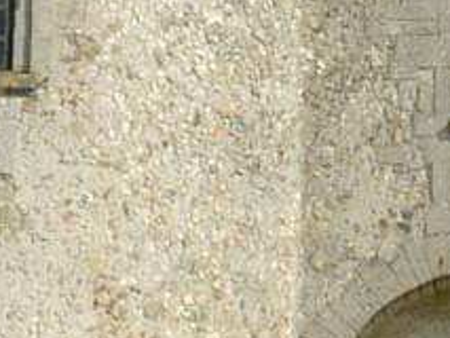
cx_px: 583
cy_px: -108
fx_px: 3707
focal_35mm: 285
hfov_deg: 6.9
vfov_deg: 5.2
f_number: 5.6
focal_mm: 4.8
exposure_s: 1/500
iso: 100
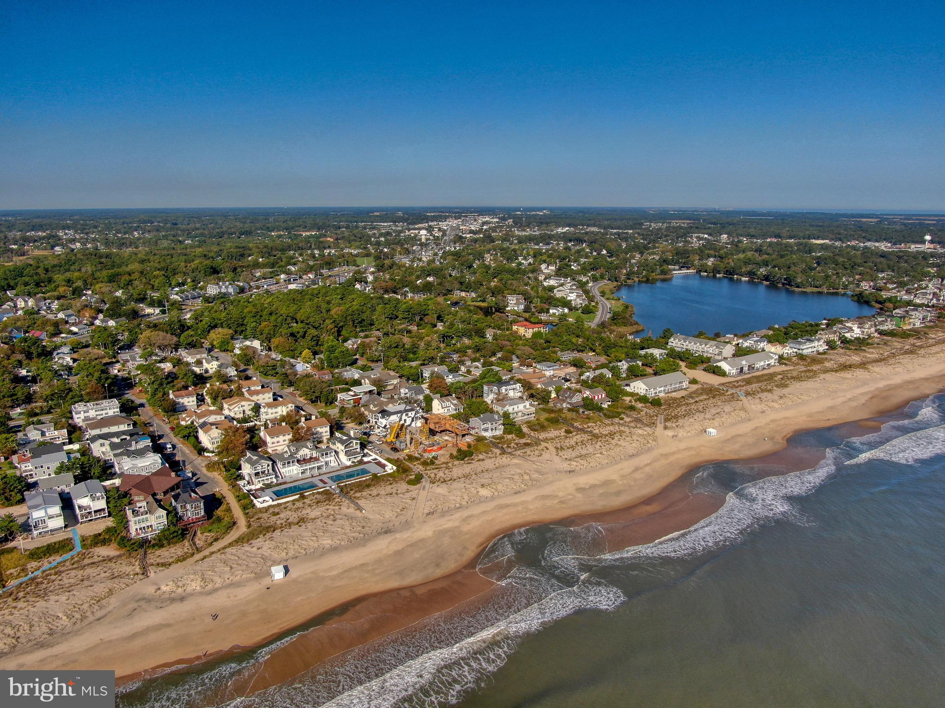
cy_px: 354
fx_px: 655
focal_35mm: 24
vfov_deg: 56.8
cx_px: 472
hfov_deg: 71.6
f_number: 2.8
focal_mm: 4.39
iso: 100
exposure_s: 1/80
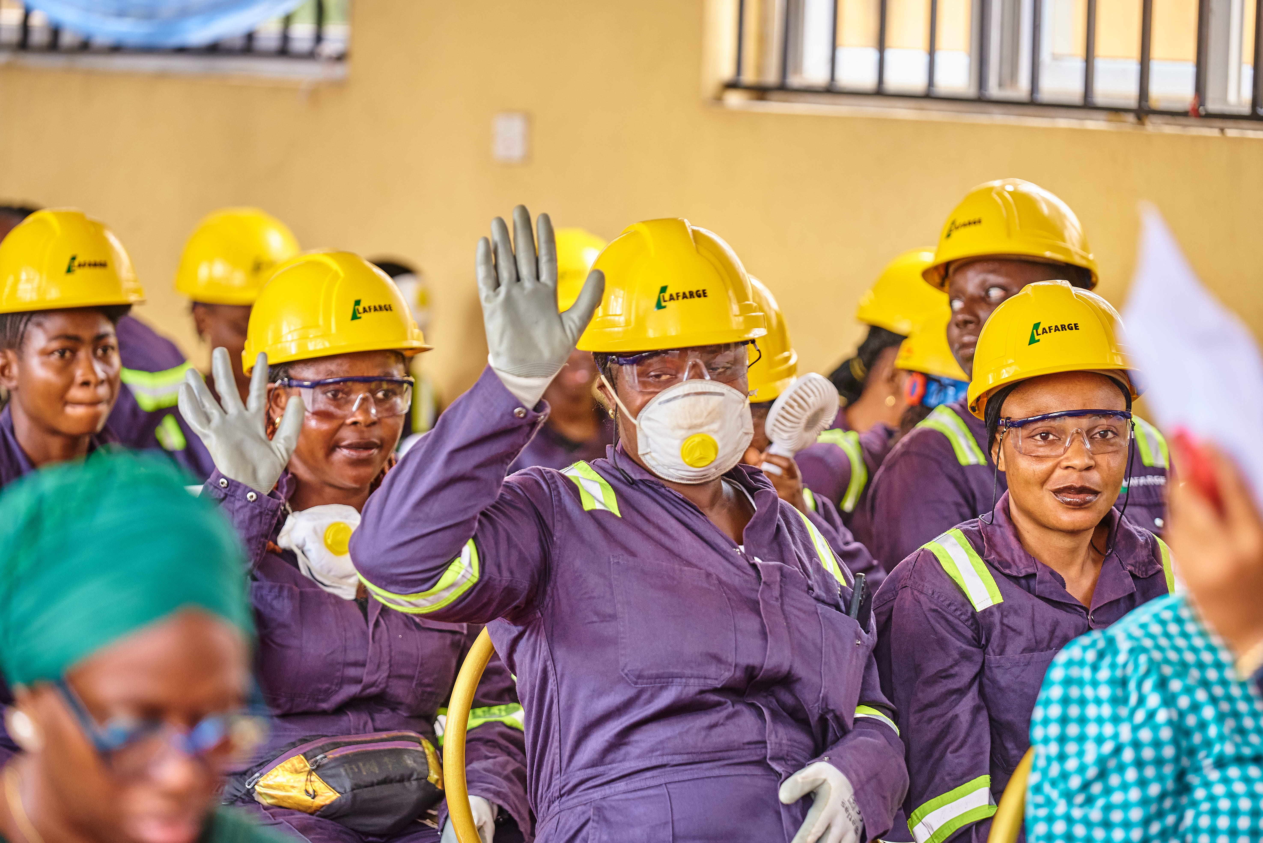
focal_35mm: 160
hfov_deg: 12.8
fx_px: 5615
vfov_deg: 8.6
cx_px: 632
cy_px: 422
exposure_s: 1/125
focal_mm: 160
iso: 800
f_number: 3.2
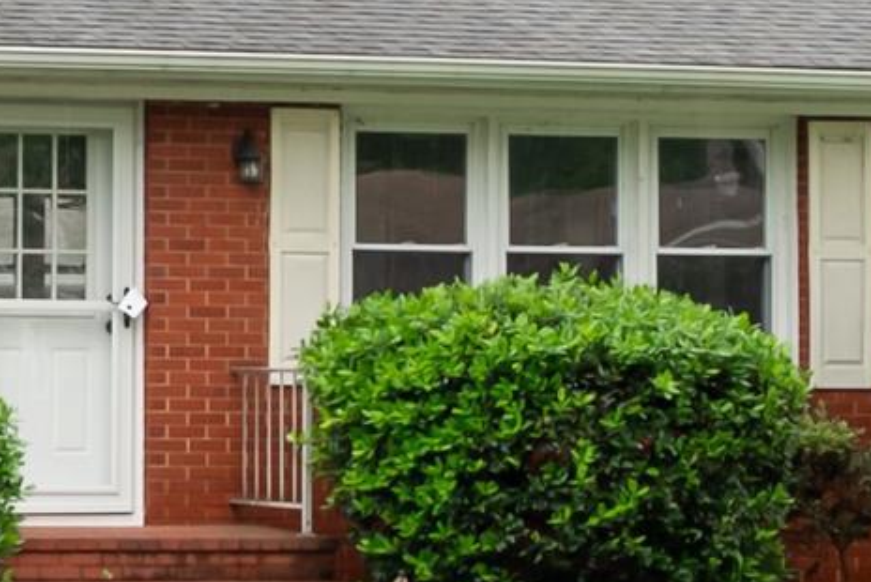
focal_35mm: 106
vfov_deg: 12.9
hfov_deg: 18.6
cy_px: 429
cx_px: -71
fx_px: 2566
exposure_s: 1/60
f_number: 8
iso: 125
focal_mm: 24
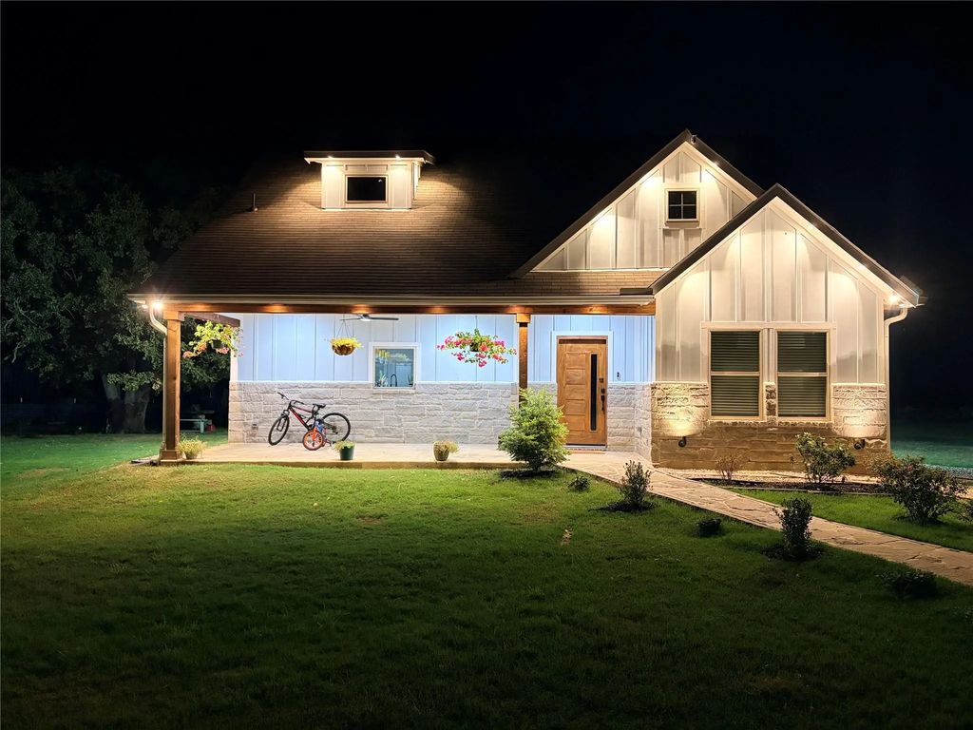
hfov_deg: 67.3
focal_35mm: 26
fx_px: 731
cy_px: 365
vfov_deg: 53.1
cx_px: 486
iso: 320
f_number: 1.6
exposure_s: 1/60
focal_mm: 5.96
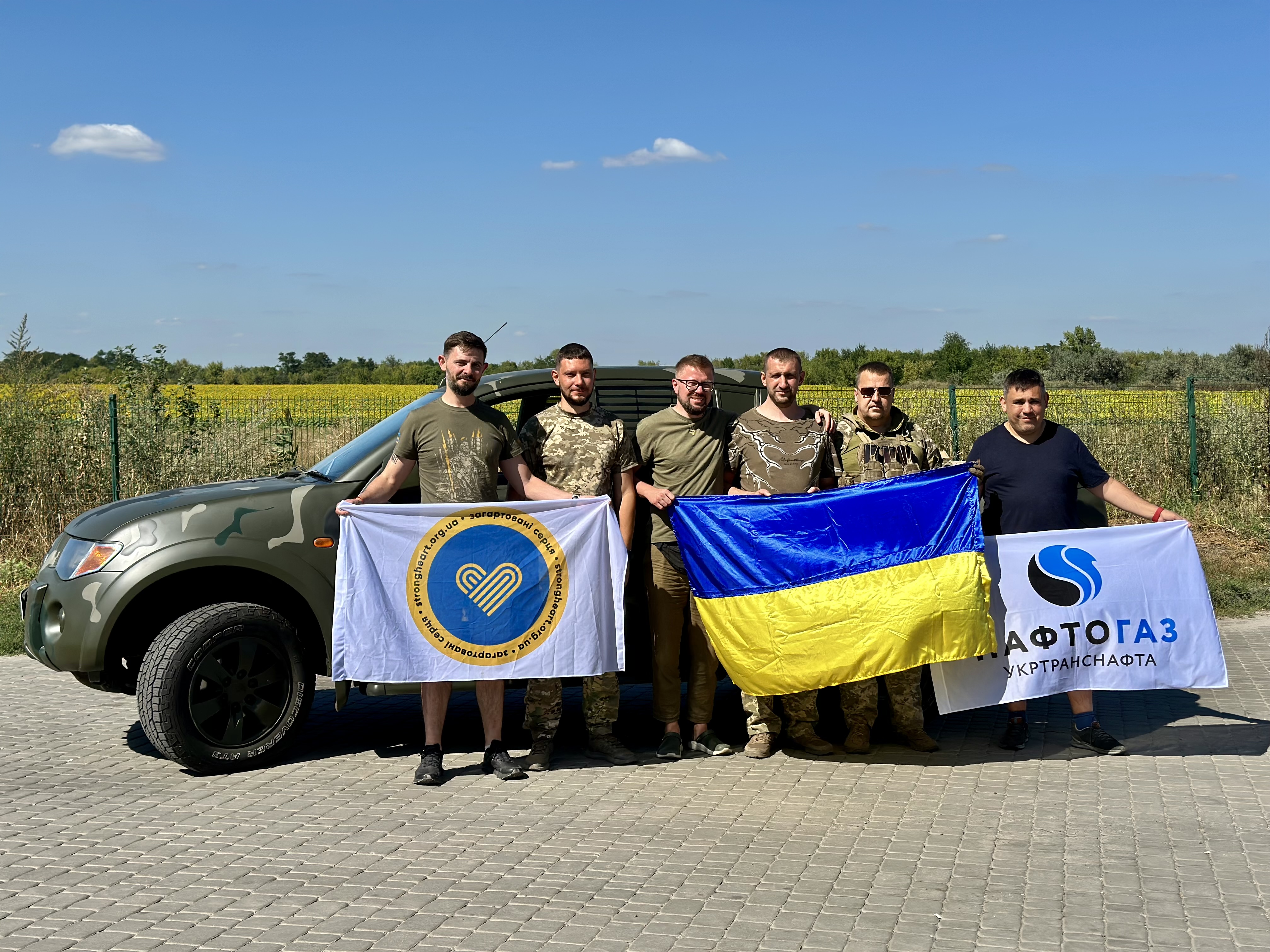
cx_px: 635
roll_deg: +0.1
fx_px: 1761
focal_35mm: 48
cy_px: 476
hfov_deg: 39.7
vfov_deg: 30.3
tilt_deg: -3.6
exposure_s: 1/7092
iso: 100
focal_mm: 6.86
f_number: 1.78
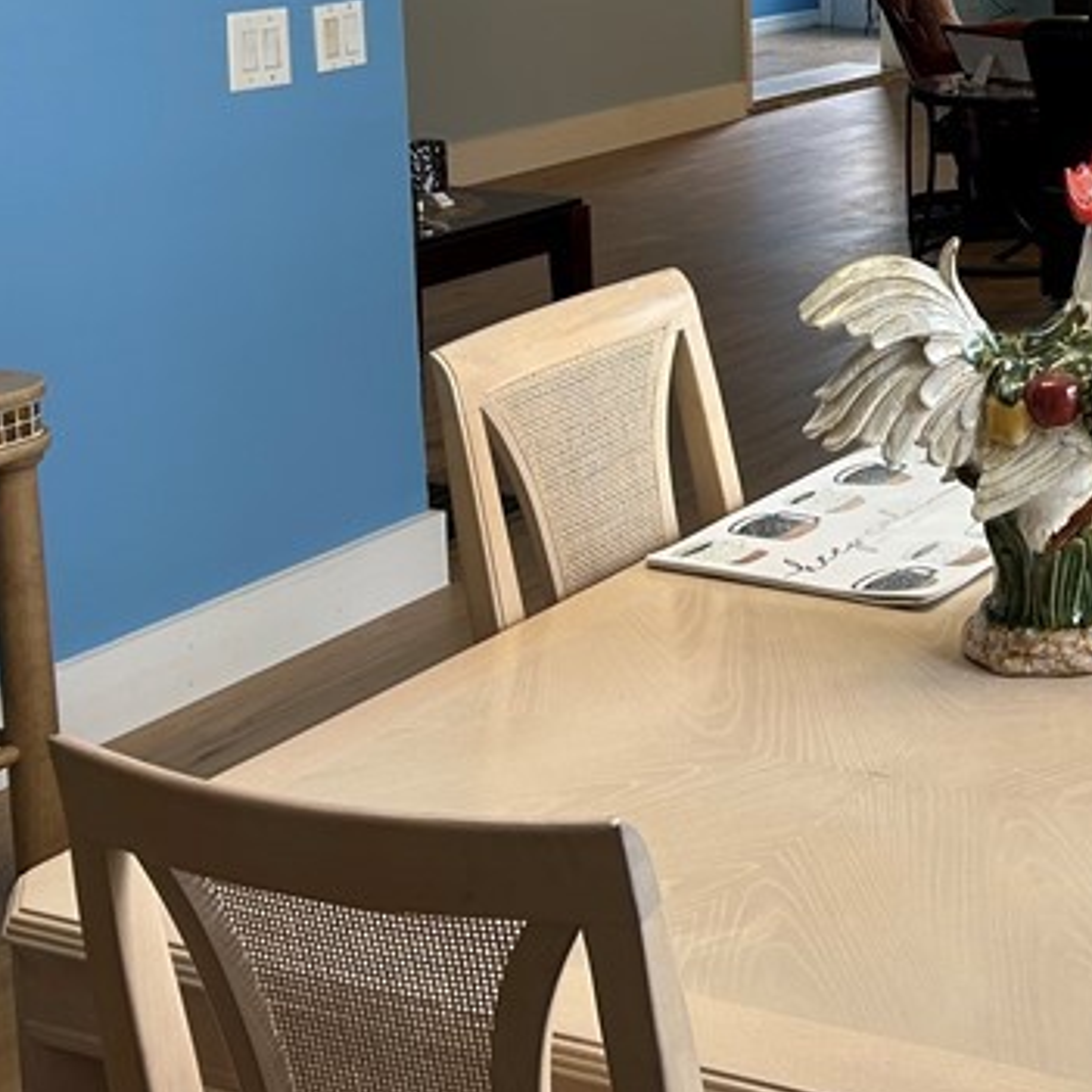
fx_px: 2391
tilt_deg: -7.9
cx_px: 1288
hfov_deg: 23.6
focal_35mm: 67
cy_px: 115
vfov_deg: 25.0
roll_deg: +0.0
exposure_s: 1/60
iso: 80
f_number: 1.5
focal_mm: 5.7
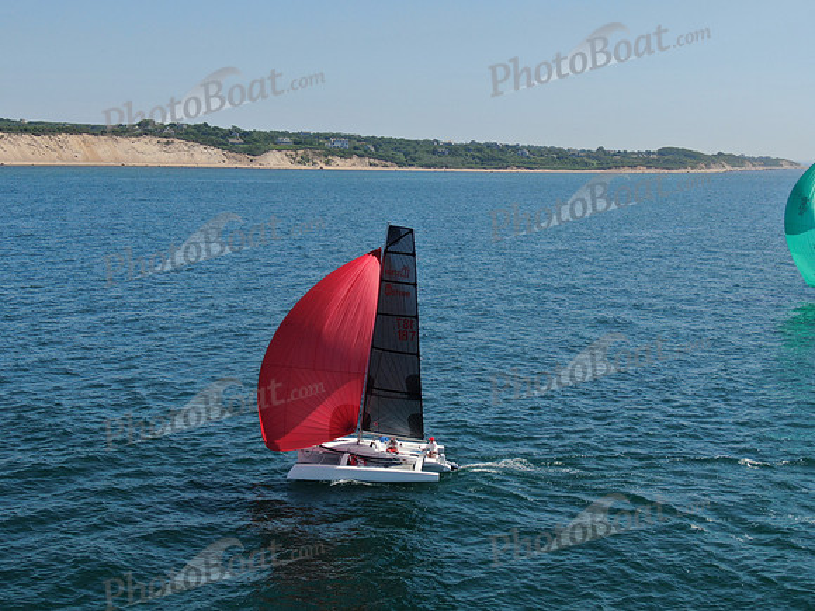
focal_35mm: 48
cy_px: 306
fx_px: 1130
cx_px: 408
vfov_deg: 30.3
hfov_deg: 39.7
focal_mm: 8.6
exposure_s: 1/1000
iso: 100
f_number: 3.8
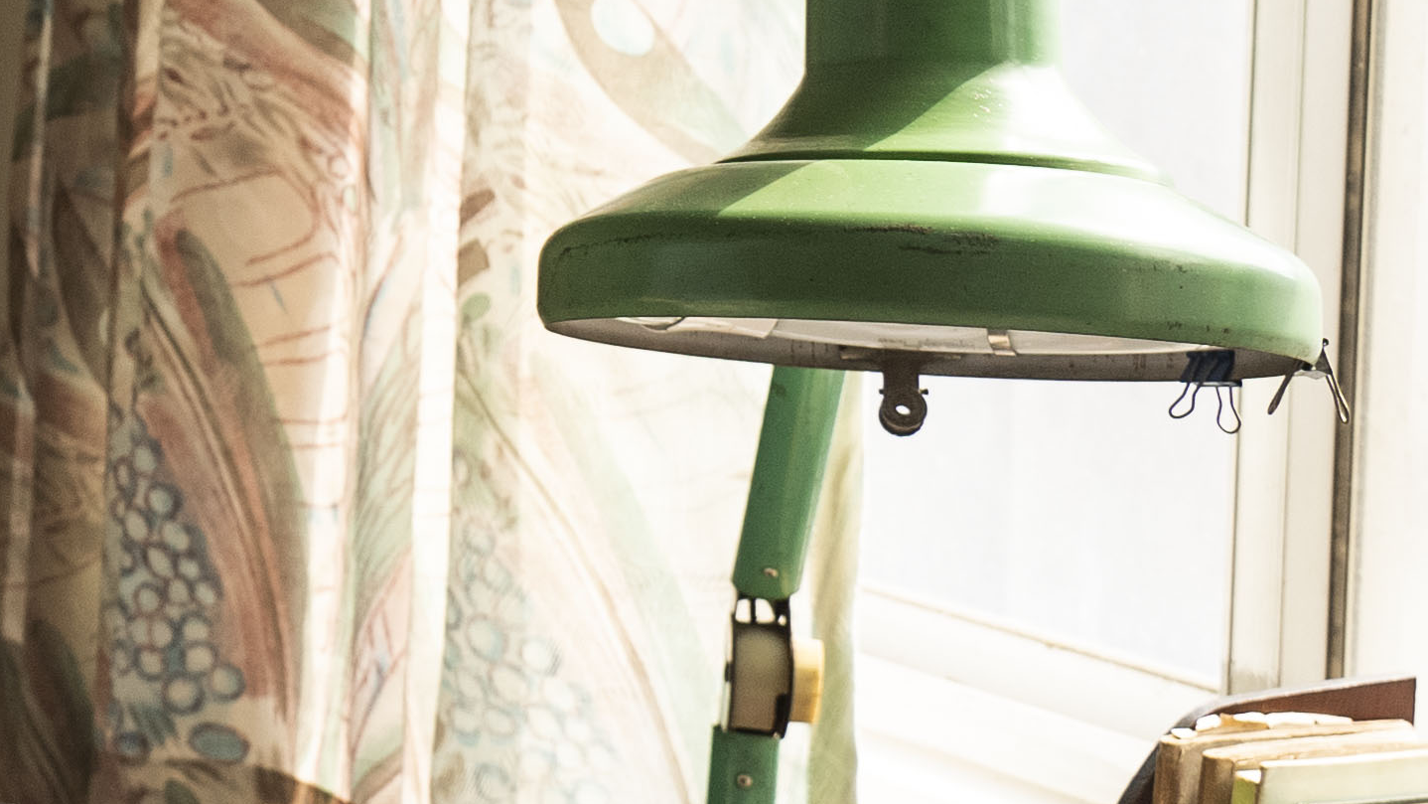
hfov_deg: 18.7
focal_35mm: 102
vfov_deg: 11.6
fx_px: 3862
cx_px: -653
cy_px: -147
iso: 800
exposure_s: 1/500
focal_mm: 33
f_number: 5.6
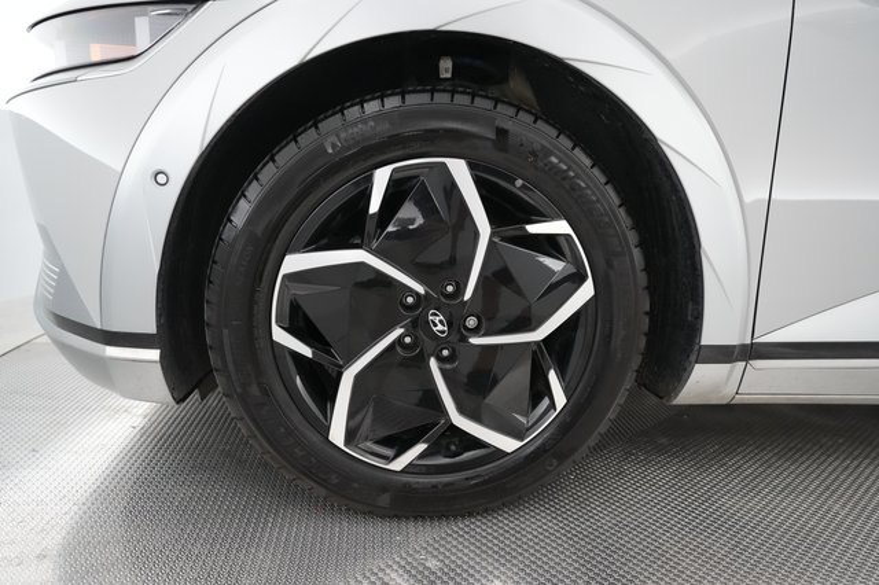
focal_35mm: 24
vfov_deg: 53.1
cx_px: 440
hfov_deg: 73.8
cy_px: 292
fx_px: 586
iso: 6400
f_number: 2.8
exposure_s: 1/320
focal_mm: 24
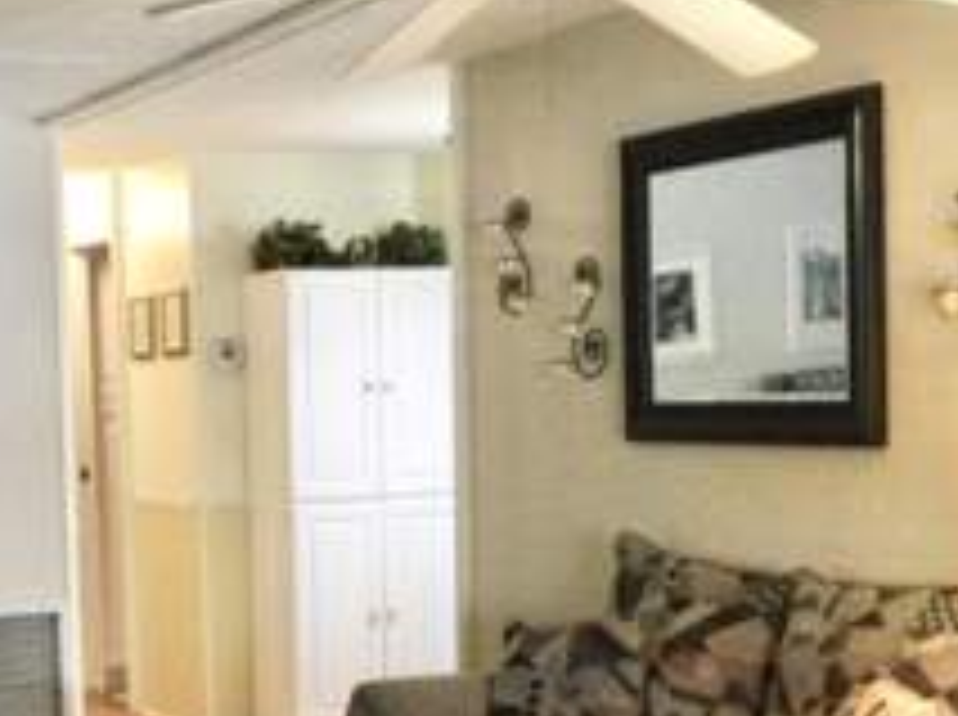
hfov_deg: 27.0
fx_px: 1934
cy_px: 565
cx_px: 135
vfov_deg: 20.7
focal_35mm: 70
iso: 200
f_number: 2.4
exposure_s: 1/15
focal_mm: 3.3
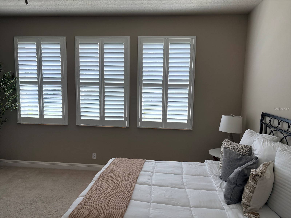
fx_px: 219
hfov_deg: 67.3
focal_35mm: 26
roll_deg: +0.6
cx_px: 146
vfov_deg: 53.1
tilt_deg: -5.1
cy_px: 109
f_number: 1.6
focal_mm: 5.96
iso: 64
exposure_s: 1/172
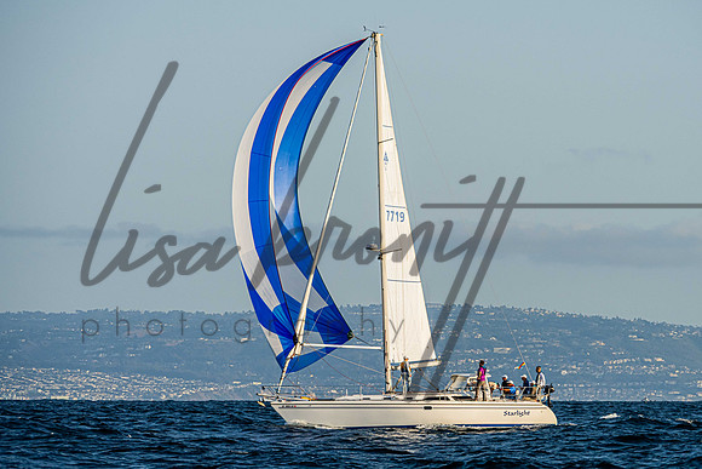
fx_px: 5779
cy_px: 220
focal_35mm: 296
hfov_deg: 7.0
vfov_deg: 4.6
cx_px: 413
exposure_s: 1/1600
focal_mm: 220
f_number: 8
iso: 400
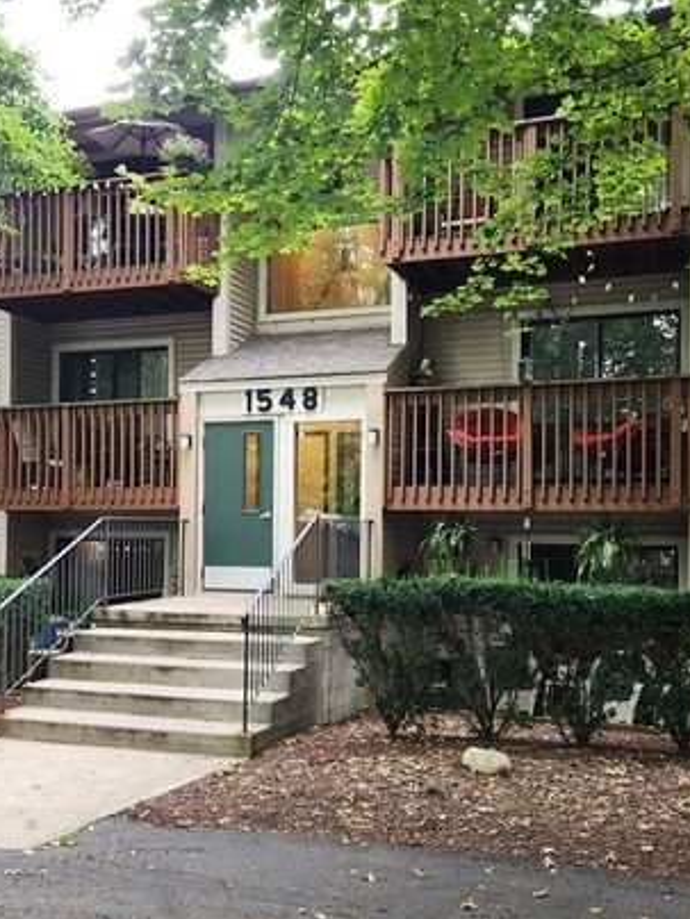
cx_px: 301
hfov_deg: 37.7
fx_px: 1010
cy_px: 499
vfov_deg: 48.9
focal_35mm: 38
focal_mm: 5.4
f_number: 1.8
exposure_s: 1/120
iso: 400
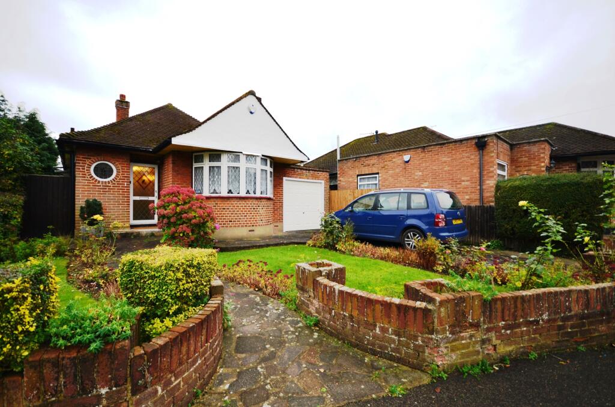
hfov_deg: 100.5
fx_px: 256
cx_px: 308
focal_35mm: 15
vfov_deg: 77.1
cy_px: 204
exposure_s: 1/100
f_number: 5
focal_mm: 10
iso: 400
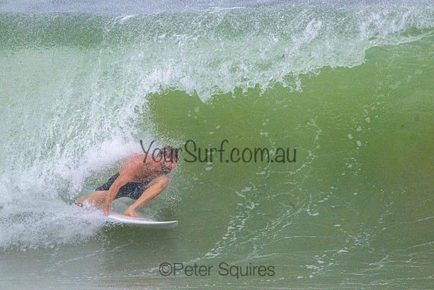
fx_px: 9646
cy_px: 145
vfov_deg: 1.7
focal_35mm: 800
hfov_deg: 2.6
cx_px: 217
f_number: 11
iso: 7200
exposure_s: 1/3200
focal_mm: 800
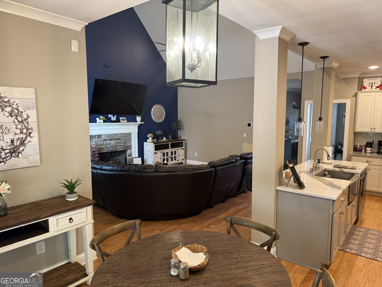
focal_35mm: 24
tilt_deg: -5.7
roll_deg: -0.2
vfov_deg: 56.8
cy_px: 144
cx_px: 191
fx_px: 265
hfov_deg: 71.6
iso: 200
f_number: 1.78
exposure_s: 1/60
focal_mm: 6.76
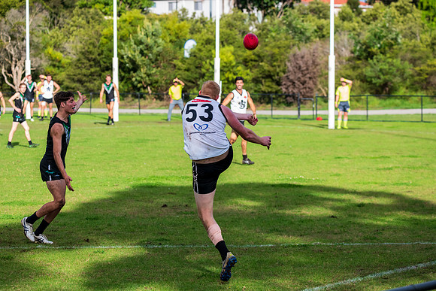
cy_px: 146
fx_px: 1817
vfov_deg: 9.2
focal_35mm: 150
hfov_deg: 13.7
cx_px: 218
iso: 800
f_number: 8
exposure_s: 1/1250
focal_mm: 150
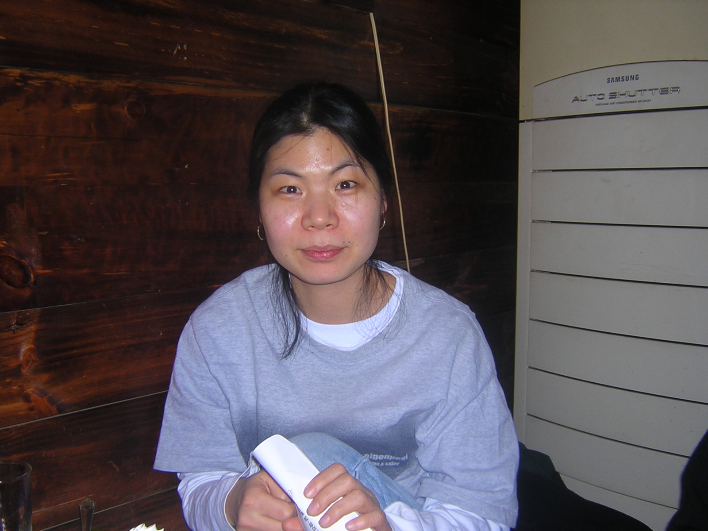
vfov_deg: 39.7
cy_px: 266
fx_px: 736
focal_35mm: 36
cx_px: 354
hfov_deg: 51.4
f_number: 2.6
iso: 100
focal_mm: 4.7
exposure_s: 1/60.1
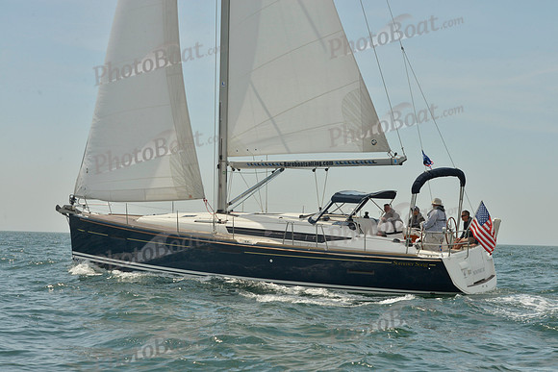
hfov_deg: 28.8
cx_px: 279
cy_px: 186
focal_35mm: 70
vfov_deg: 19.5
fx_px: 1085
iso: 560
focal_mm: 70
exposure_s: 1/1250
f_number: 13
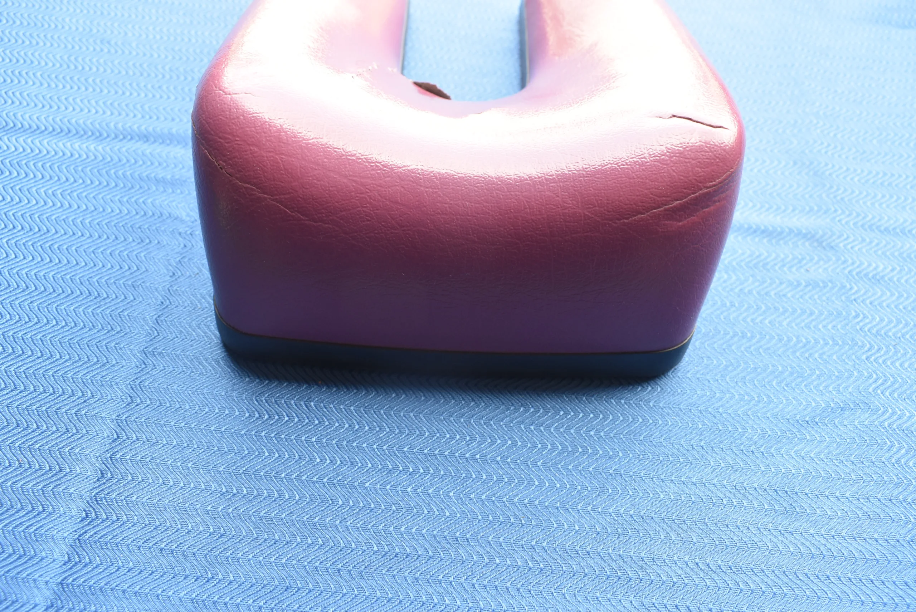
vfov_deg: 43.7
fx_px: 764
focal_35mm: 30
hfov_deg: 61.9
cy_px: 306
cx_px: 458
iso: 400
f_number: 7.1
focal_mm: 20
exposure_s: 1/60
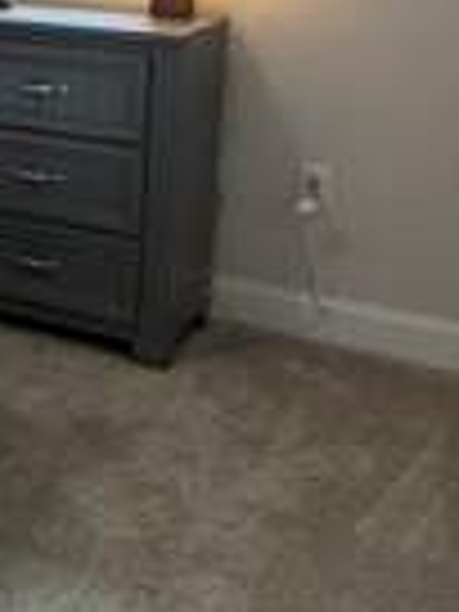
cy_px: 50
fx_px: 1167
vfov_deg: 28.2
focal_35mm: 66
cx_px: -256
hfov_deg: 19.1
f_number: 2.2
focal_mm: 2.22
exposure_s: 1/120
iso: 250
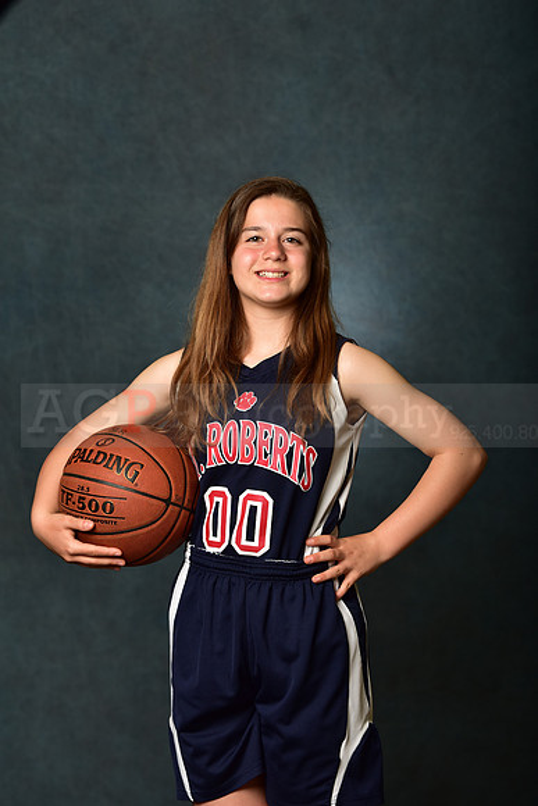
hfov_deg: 13.0
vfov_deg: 19.5
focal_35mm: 105
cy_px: 403
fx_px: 2352
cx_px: 269
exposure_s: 1/250
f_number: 4.5
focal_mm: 105
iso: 250
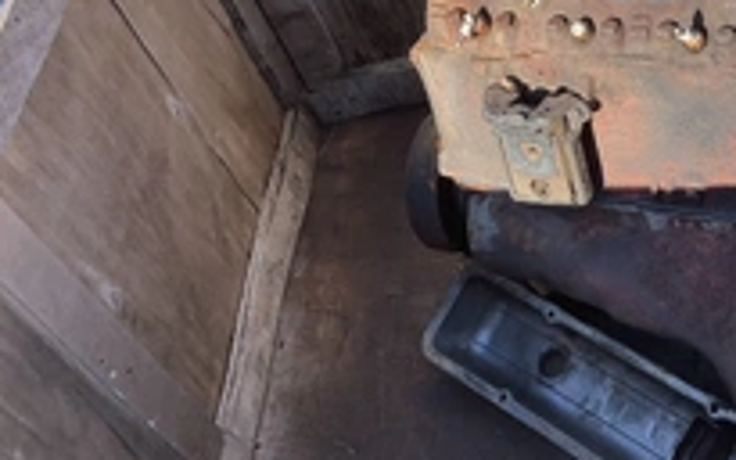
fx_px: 1203
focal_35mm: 60
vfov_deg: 21.6
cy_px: 176
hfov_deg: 32.9
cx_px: 607
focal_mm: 3
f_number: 1.8
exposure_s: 1/331
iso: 25
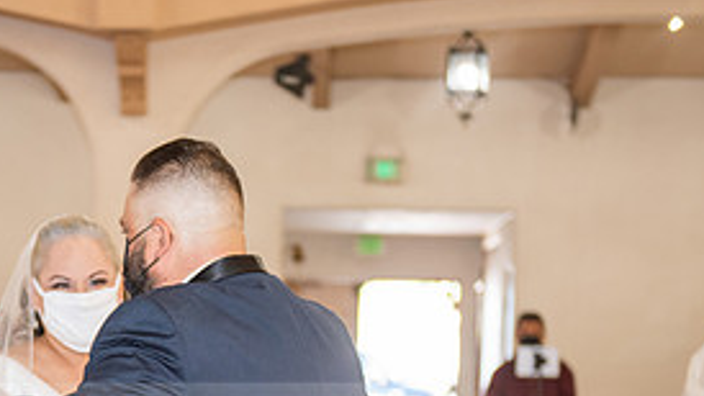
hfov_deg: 19.1
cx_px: 172
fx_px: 2072
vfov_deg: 10.8
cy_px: 444
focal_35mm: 111
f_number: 2.8
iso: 1000
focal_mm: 50
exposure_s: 1/160
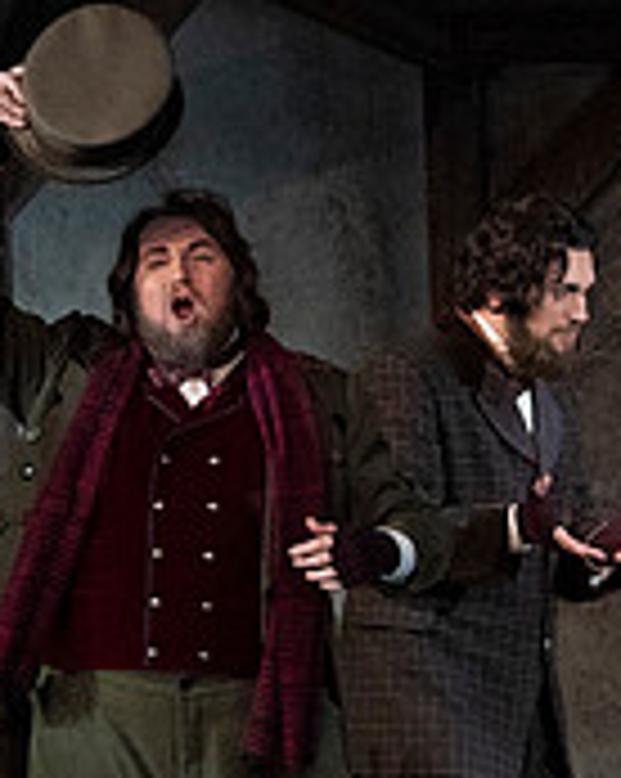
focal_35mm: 538
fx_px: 12382
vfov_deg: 3.6
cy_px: 600
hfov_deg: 2.9
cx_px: 770
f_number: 11
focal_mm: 171
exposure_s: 1/320
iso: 16000
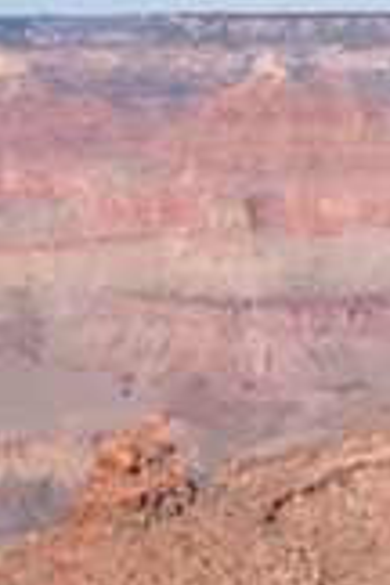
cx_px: 812
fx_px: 2112
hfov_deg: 9.7
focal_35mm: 130
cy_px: 260
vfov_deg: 15.8
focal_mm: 36
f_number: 8
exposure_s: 1/2000
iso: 400
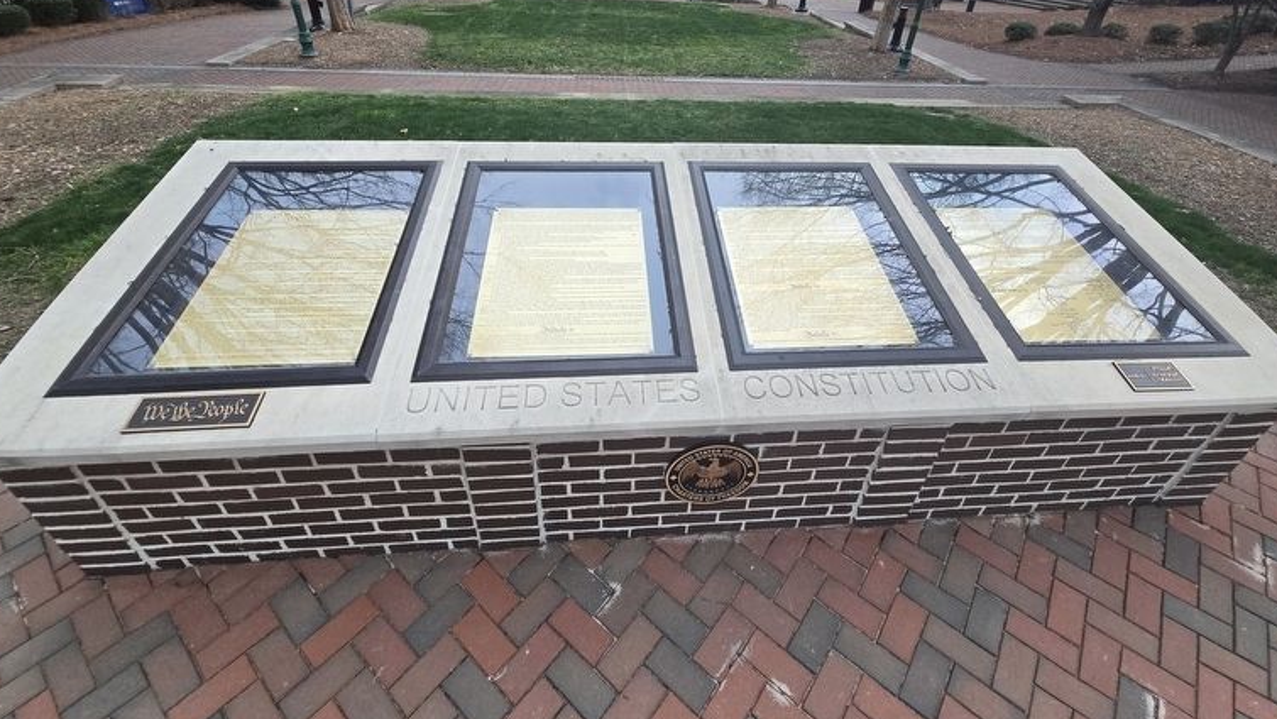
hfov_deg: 103.0
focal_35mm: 15
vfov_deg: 69.3
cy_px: 266
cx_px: 651
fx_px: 508
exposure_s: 1/359
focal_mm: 2.2
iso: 250
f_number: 2.2
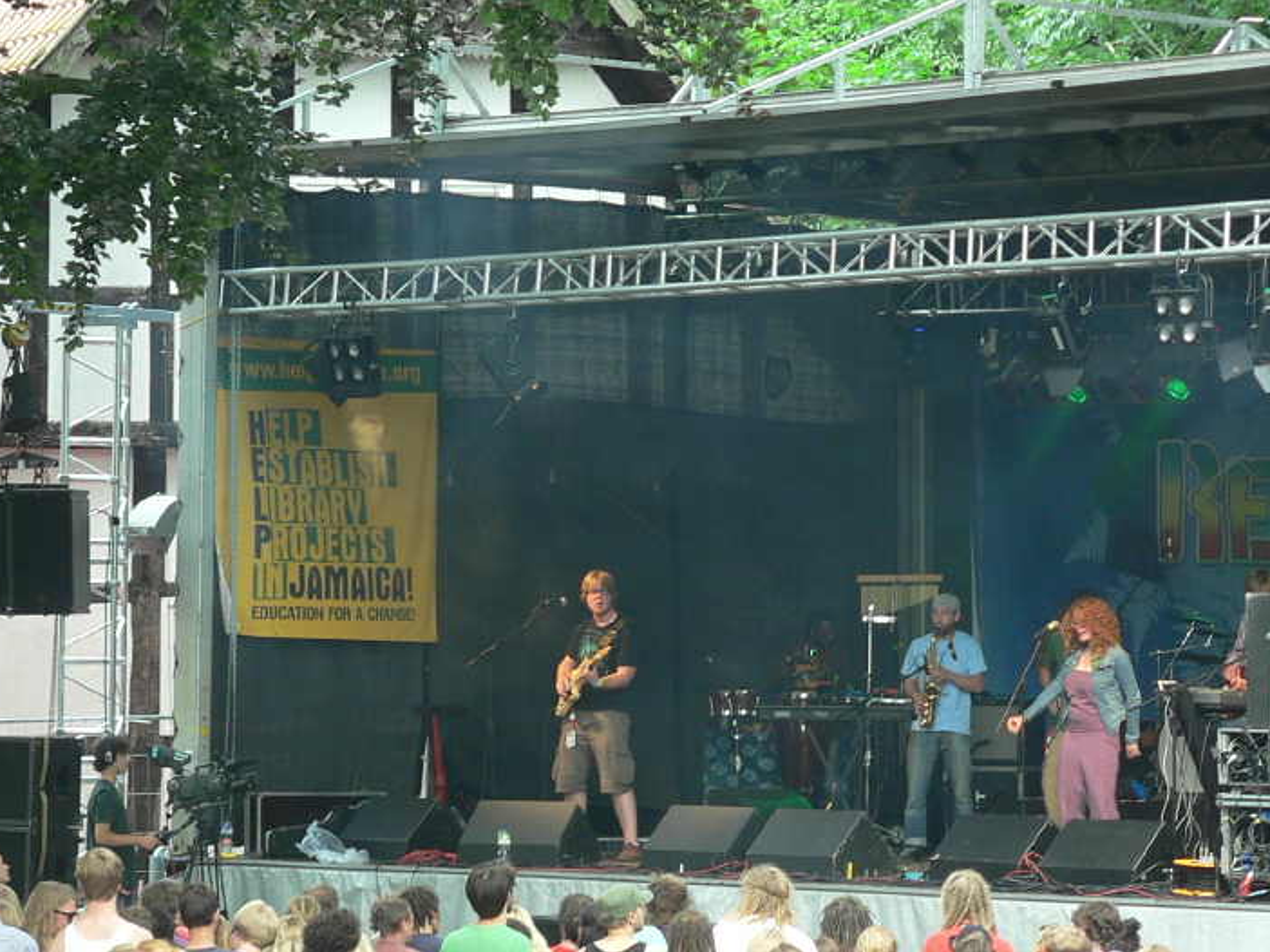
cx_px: 499
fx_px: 5905
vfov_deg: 9.2
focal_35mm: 161
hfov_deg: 12.3
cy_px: 590
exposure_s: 1/30
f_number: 3.2
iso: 100
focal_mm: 19.5
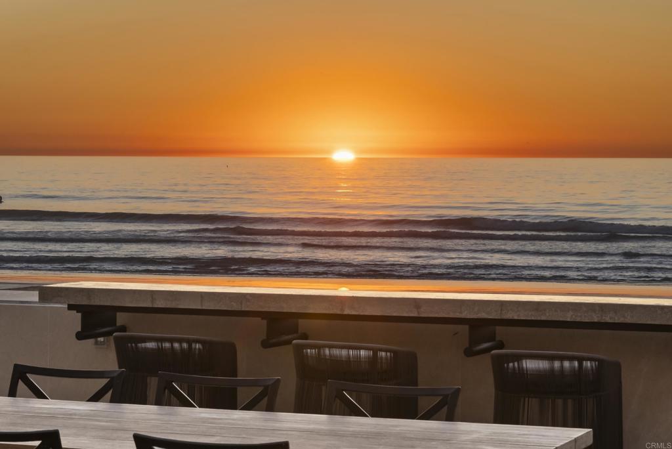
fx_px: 1961
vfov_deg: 13.1
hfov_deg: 19.4
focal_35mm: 105
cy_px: 224
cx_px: 336
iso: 500
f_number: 22
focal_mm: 105
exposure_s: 1/6
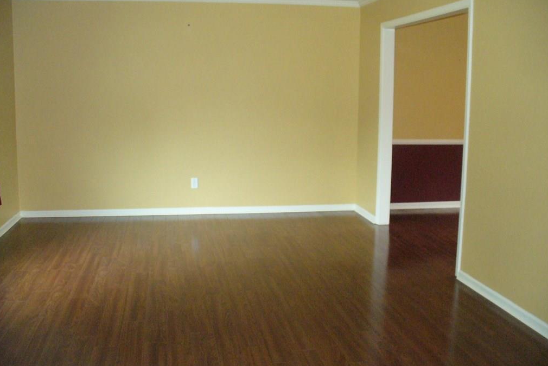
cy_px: 170
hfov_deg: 49.5
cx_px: 272
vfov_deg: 34.2
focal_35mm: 39
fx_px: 594
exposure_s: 1/60
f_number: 2.8
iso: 400
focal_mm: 6.1
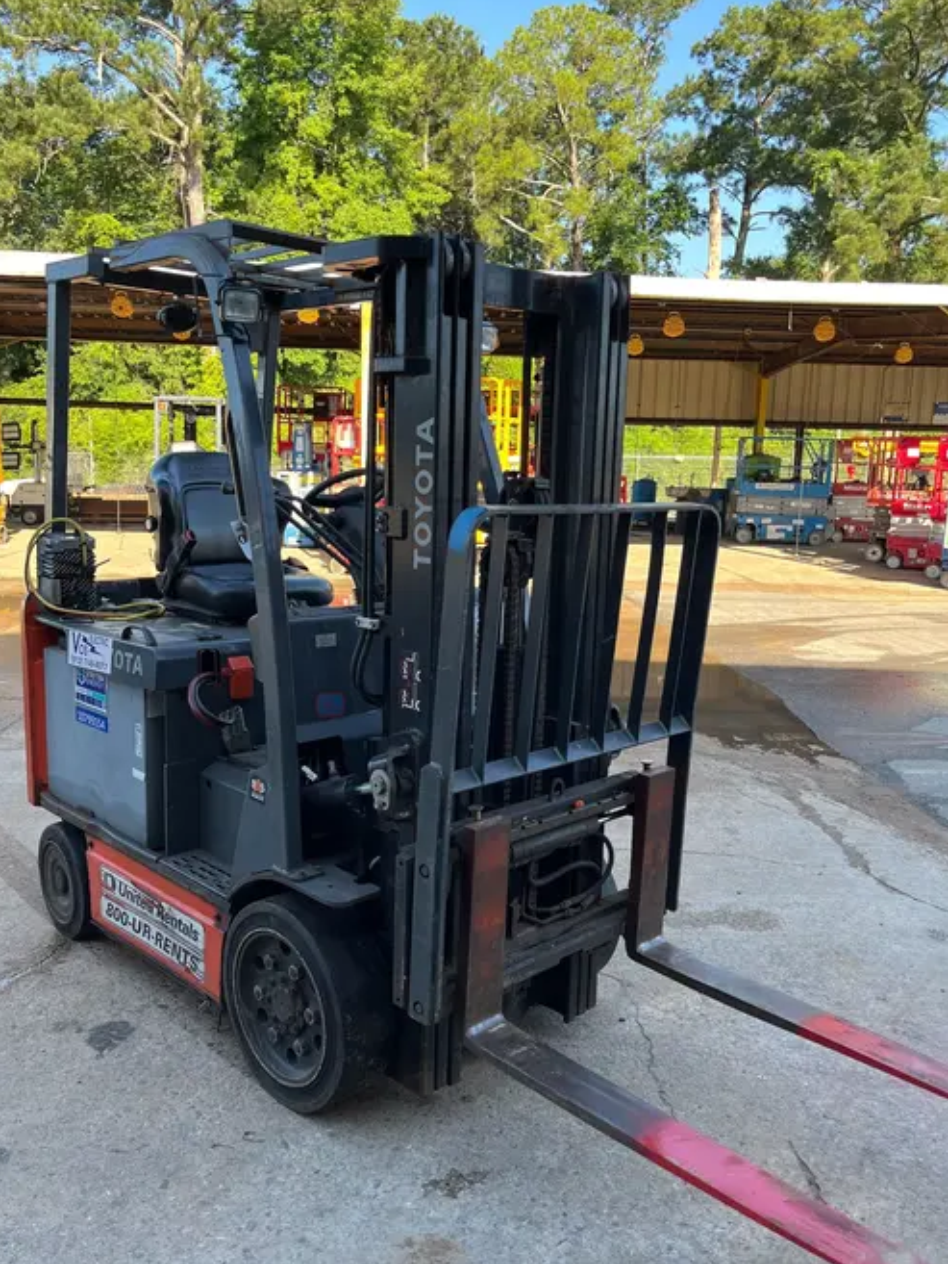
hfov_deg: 48.2
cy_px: 638
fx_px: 1059
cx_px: 463
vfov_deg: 61.6
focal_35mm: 29
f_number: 1.6
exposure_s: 1/415
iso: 50
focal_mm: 5.1
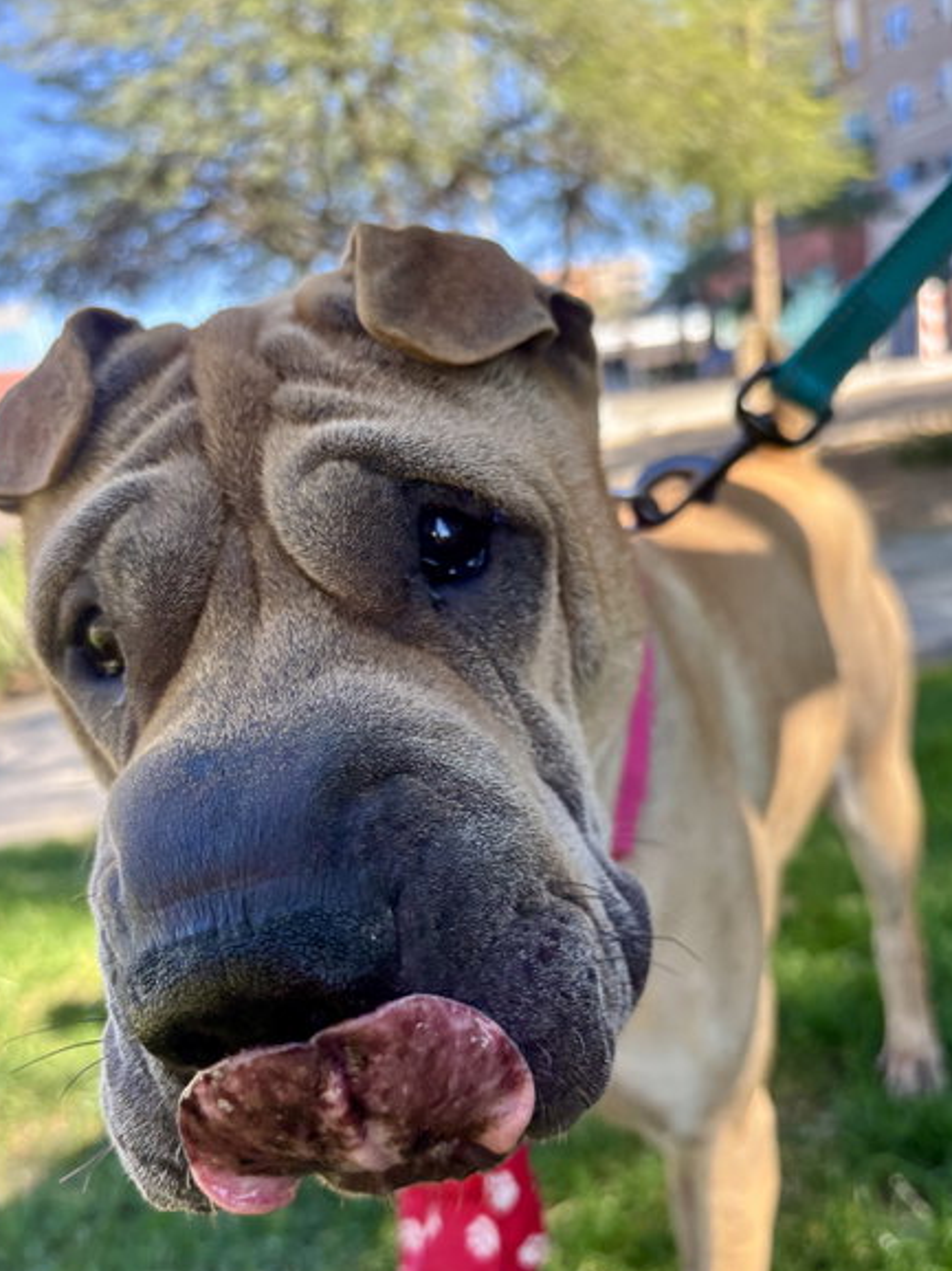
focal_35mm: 30
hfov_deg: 46.8
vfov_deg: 59.7
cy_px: 731
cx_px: 486
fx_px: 1101
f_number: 1.6
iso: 50
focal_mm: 5.96
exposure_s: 1/448
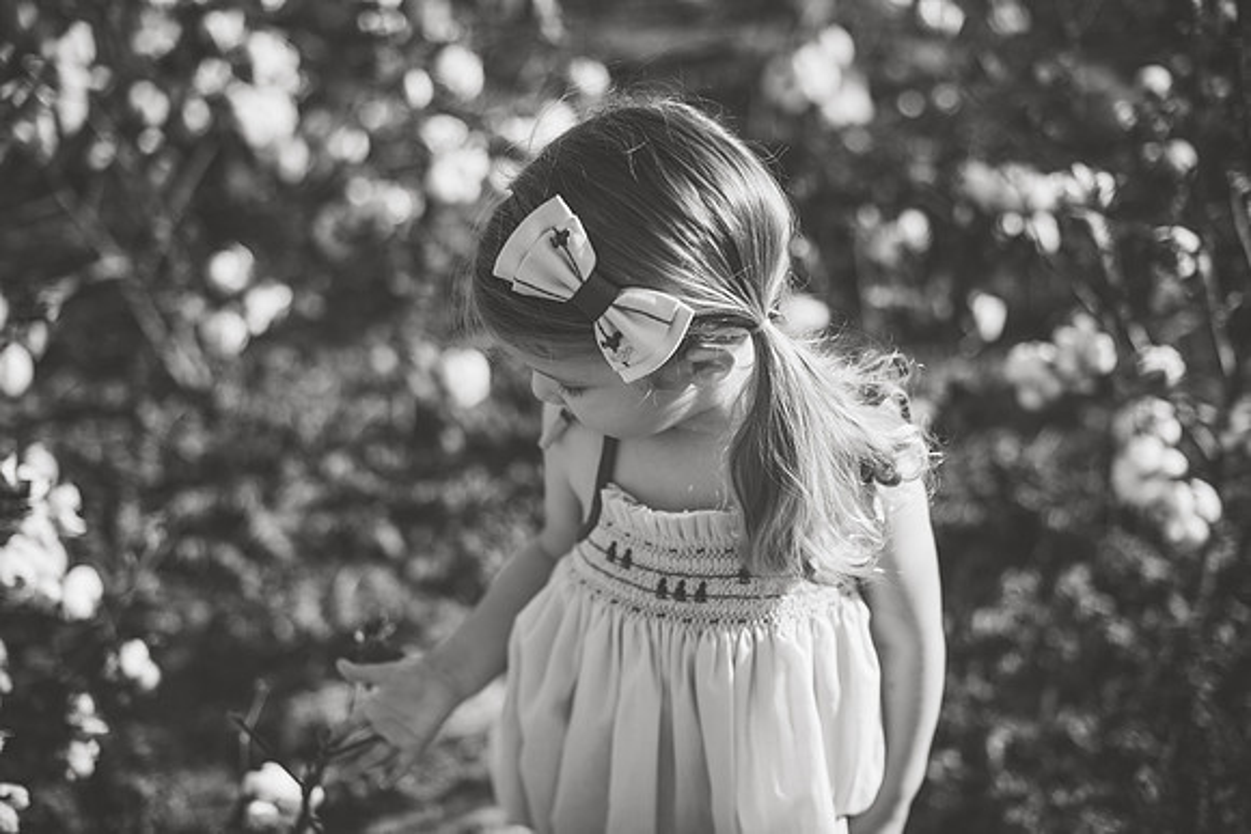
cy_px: 417
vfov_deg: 27.0
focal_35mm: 50
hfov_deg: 39.6
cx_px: 626
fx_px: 1738
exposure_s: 1/3200
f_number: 2.2
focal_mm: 50
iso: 160
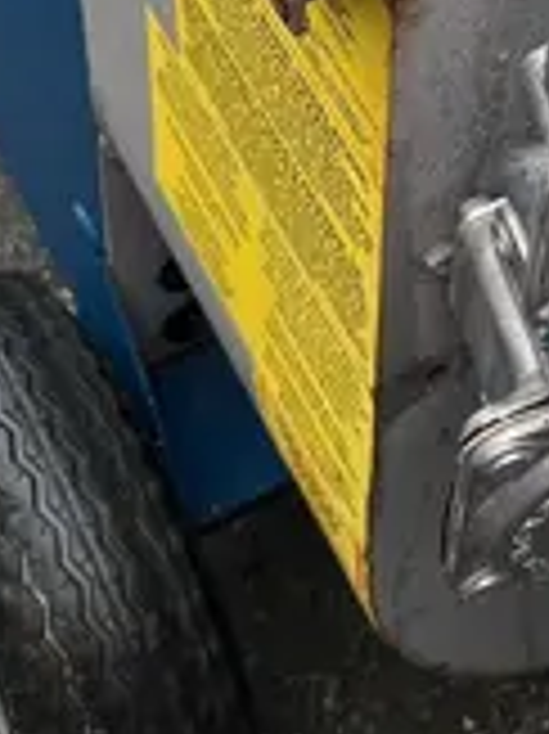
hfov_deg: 12.5
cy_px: -408
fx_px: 2477
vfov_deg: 15.4
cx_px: 522
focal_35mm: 117
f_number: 1.6
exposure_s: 1/122
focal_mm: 5.1
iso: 40
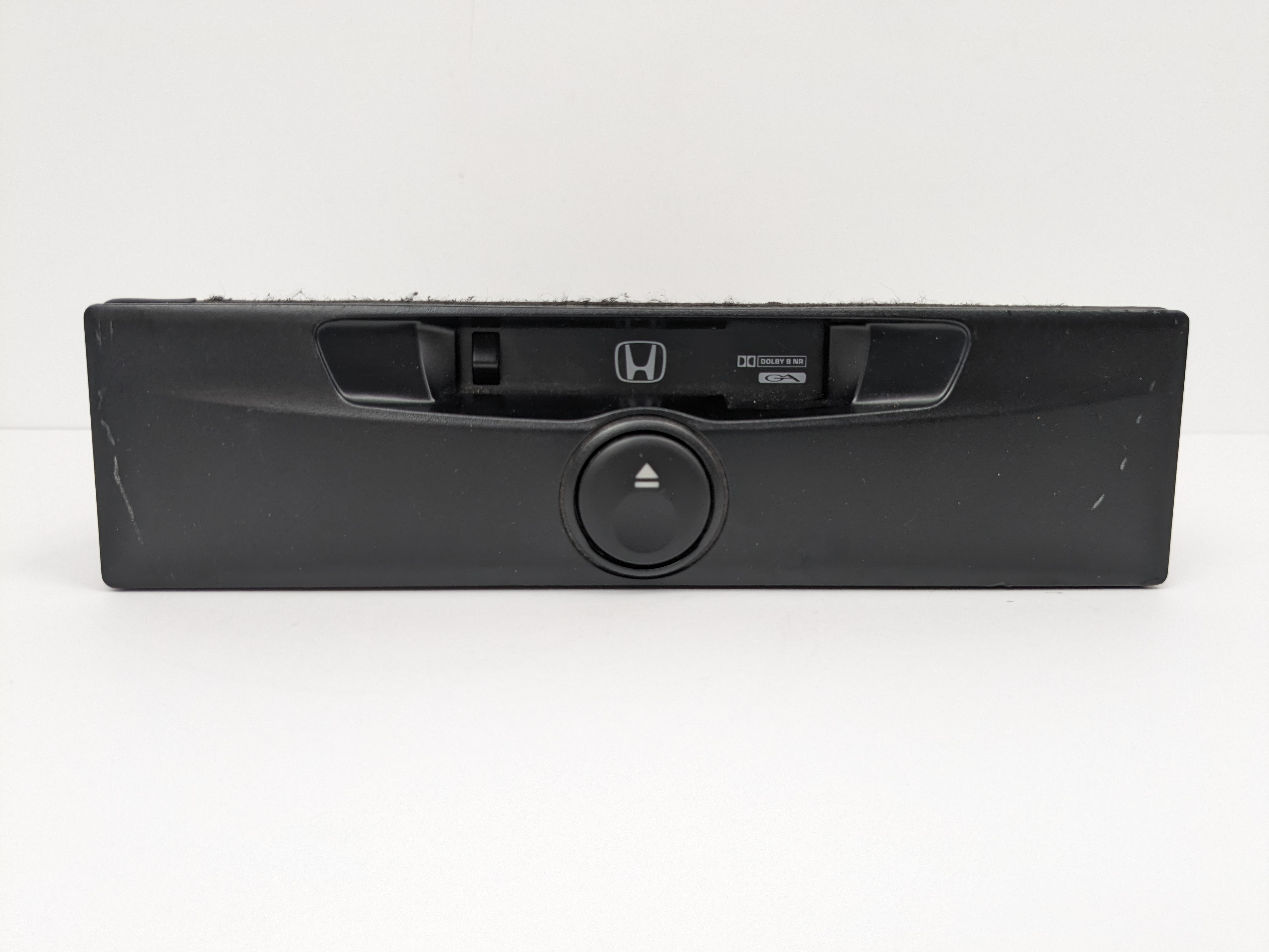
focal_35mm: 27
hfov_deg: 65.3
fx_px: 990
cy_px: 476
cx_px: 634
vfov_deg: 51.4
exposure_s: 1/120
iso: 103
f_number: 1.73
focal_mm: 4.38
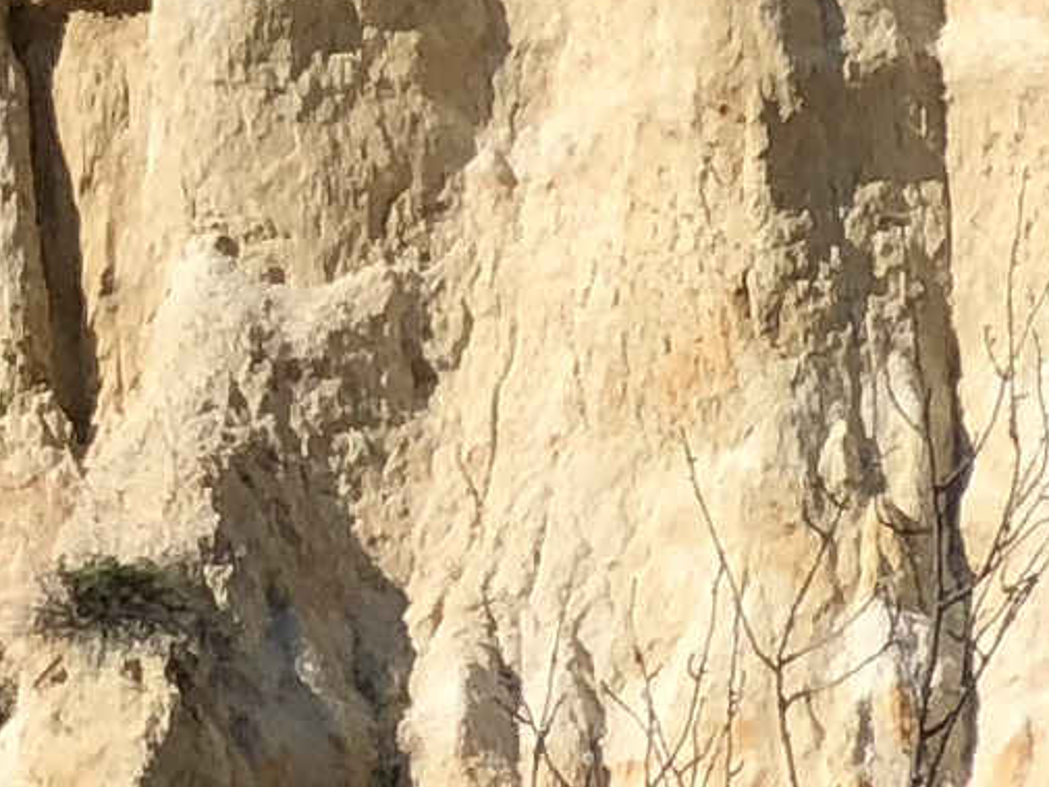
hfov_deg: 4.5
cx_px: -2563
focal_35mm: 412
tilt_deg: +14.6
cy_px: -318
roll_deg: +0.0
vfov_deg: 3.6
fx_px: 12488
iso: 16
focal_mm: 6
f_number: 2.4
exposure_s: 1/906
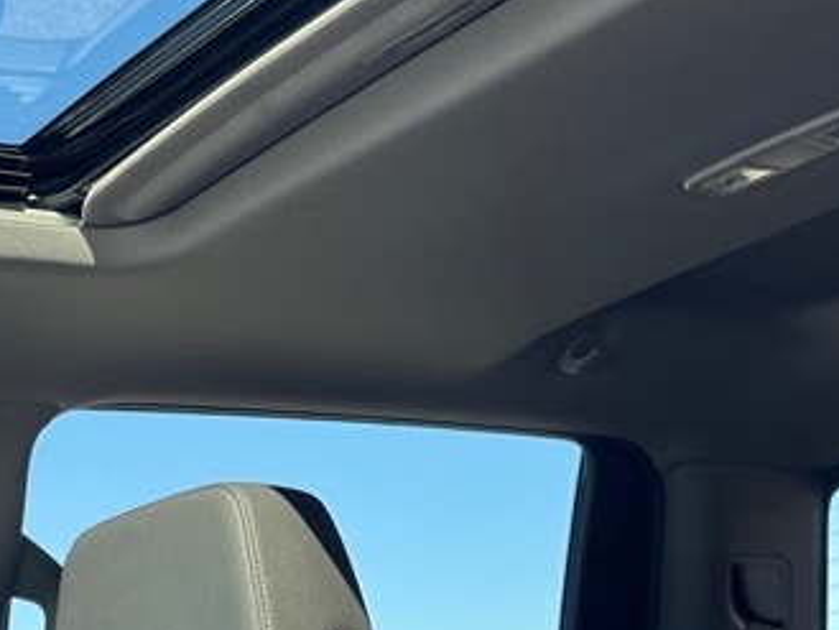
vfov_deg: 18.2
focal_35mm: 81
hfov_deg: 24.1
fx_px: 1964
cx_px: 423
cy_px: 298
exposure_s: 1/122
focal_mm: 5.1
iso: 80
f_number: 1.6
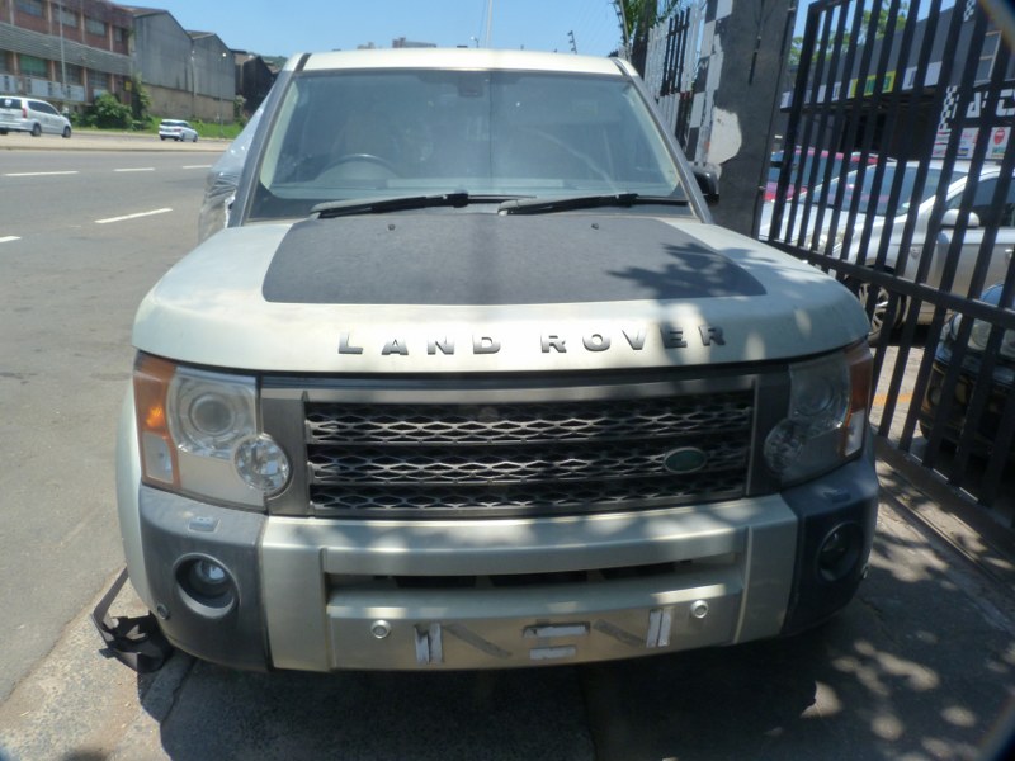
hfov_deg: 69.4
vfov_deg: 54.9
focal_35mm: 25
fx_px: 733
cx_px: 508
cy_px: 380
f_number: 5.6
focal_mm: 4.5
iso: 125
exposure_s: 1/250
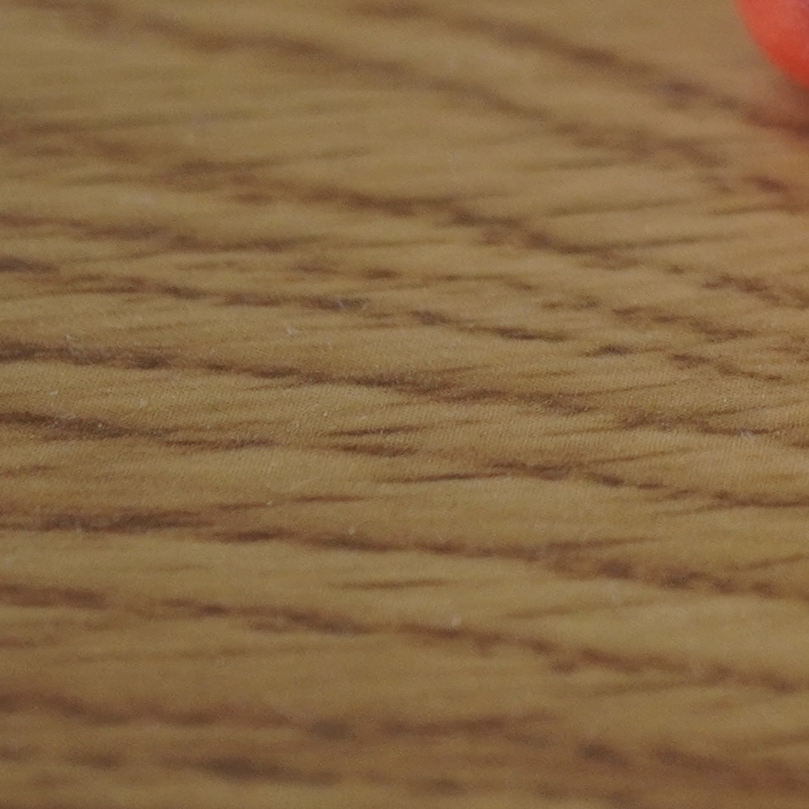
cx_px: 1460
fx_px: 5077
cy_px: -299
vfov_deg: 8.9
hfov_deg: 8.7
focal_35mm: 192
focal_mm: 30
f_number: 3.5
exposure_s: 1/50
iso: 500
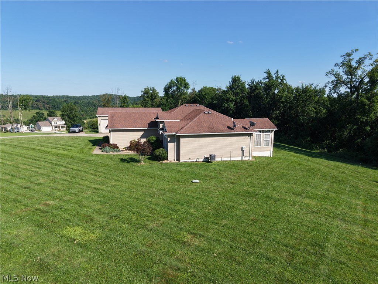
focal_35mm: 24
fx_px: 262
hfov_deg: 71.6
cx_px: 189
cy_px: 142
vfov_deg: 56.8
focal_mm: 8.67
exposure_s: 1/3000
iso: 130
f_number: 1.8
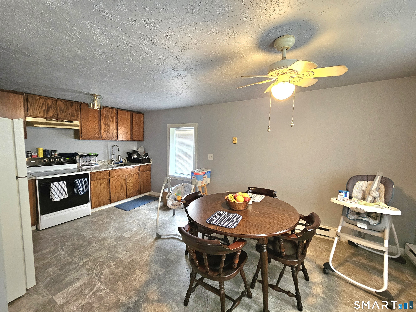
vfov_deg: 89.9
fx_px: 156
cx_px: 208
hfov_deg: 106.2
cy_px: 156
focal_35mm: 13
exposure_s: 1/30
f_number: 2.2
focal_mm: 2.2
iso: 320
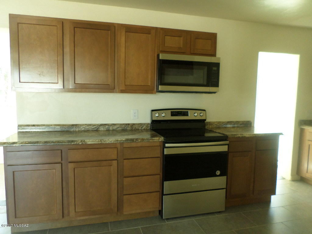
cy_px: 117
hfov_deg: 69.4
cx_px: 156
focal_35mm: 25
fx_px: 225
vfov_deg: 54.9
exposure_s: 1/30
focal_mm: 4.5
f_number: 2.5
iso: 160
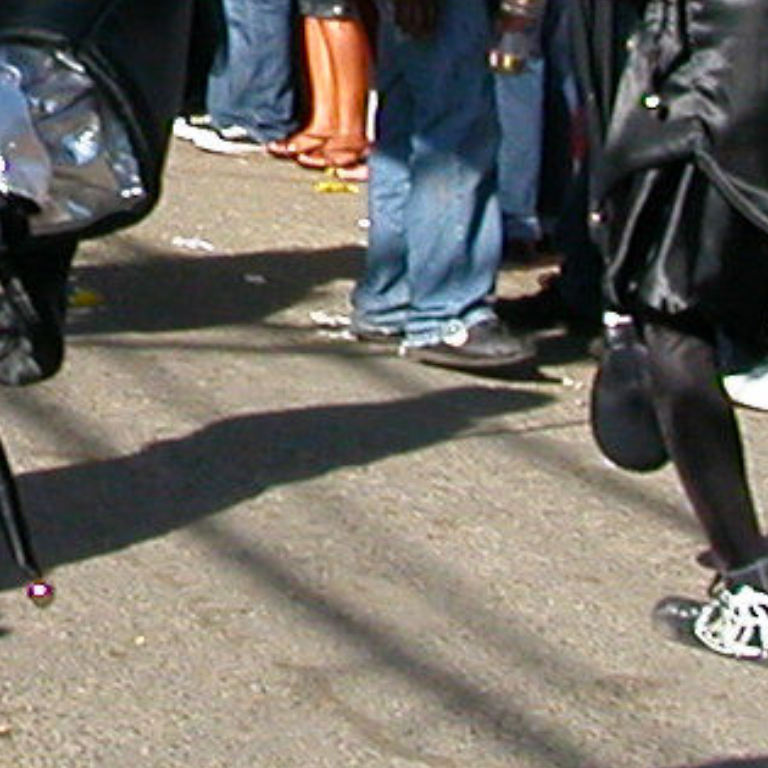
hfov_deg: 10.3
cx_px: -217
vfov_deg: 10.4
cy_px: -85
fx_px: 4167
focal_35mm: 166
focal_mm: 5.6
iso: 100
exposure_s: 1/382
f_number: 4.5
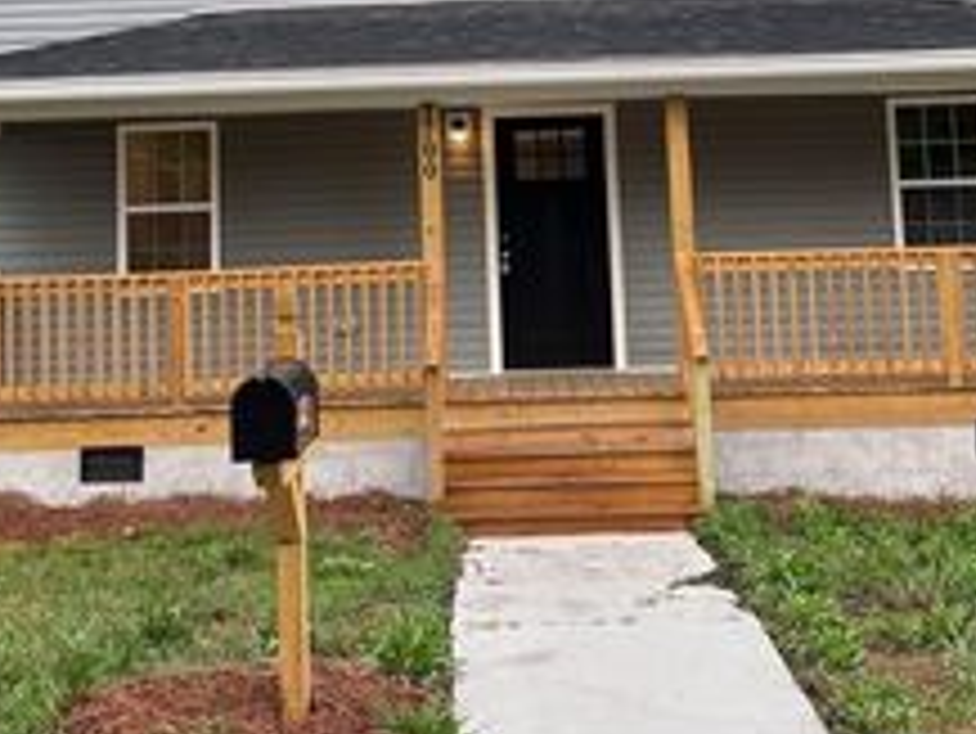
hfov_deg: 32.2
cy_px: 52
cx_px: 477
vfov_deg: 23.7
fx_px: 1693
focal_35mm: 60
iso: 40
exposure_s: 1/209
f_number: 1.6
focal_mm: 5.96
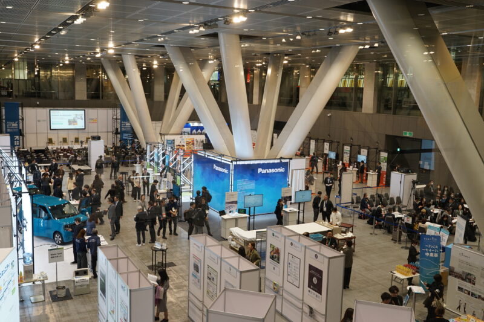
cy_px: 161
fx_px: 484
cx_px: 242
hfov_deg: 53.1
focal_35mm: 36
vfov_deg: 36.9
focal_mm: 36
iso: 640
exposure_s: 1/60
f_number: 6.3
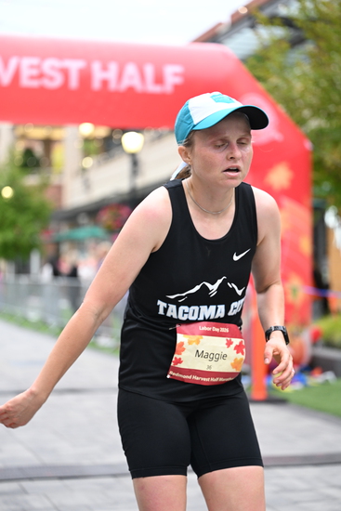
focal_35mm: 70
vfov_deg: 28.8
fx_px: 994
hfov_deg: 19.5
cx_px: 170
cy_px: 256
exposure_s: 1/800
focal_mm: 70
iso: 1600
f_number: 2.8
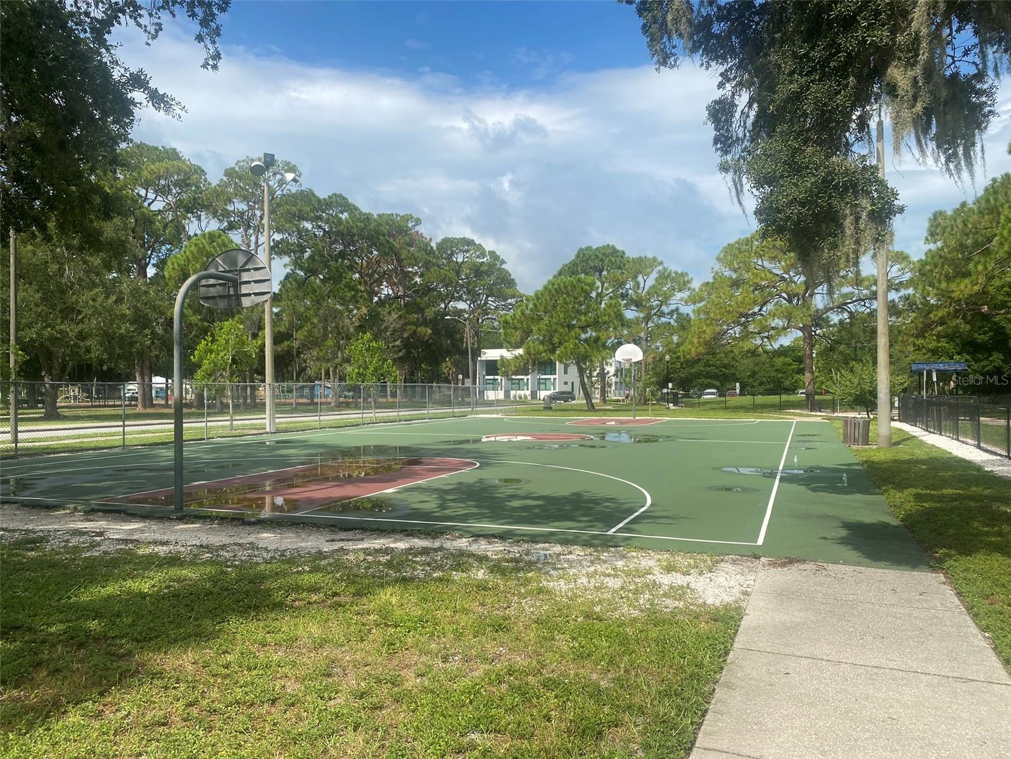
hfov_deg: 67.3
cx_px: 506
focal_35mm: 26
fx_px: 759
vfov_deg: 53.1
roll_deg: -0.8
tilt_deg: -0.5
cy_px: 380
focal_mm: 4.25
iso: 32
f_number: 1.8
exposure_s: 1/3300
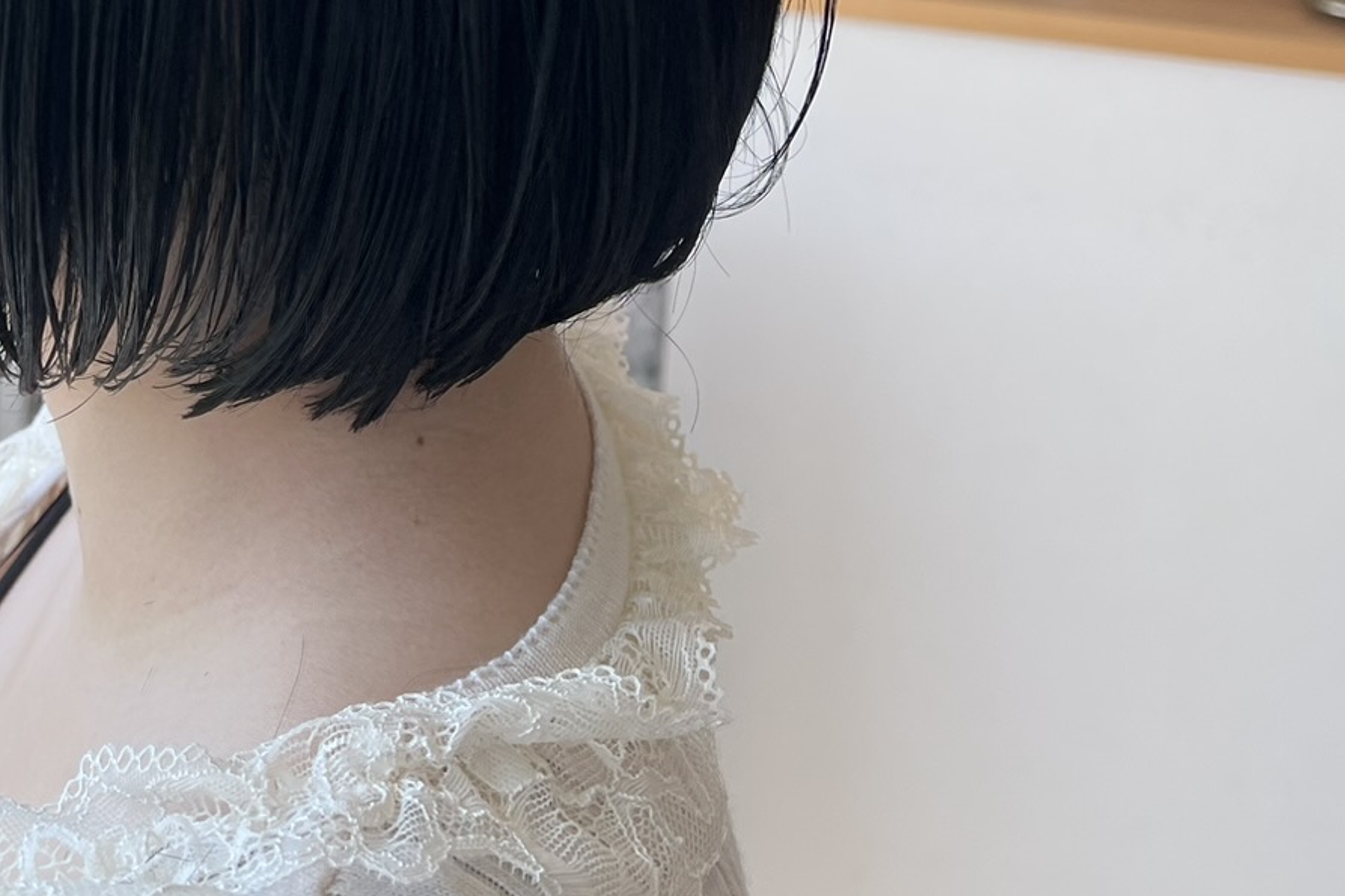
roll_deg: -3.8
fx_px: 2316
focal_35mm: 62
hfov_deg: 31.8
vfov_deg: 20.3
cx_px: 336
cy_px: -220
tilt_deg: -12.4
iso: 50
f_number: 1.5
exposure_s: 1/401
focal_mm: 5.7
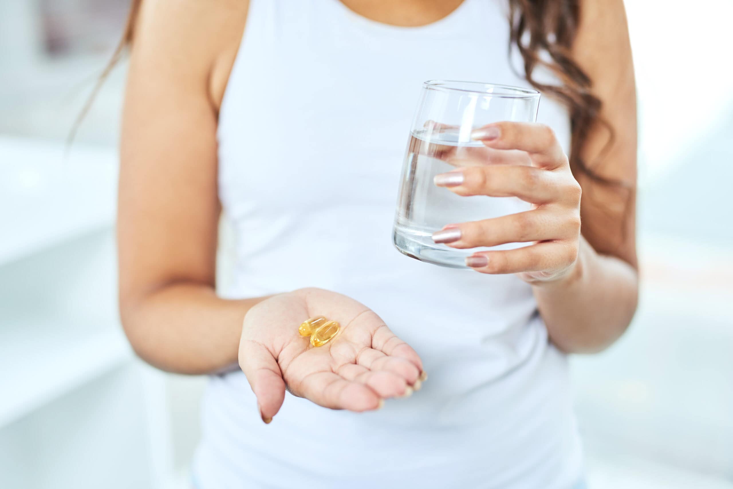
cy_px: 244
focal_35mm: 50
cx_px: 366
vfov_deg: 27.0
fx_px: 1018
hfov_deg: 39.6
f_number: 2.2
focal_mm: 50
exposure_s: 1/200
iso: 320
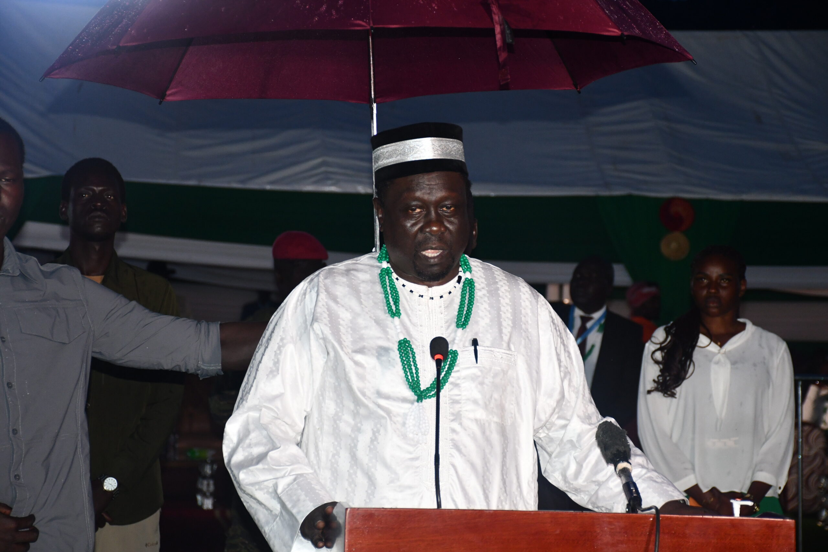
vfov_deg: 13.0
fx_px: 2415
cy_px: 276
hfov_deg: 19.5
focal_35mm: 105
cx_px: 414
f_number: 5
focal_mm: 70
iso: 1250
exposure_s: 1/60
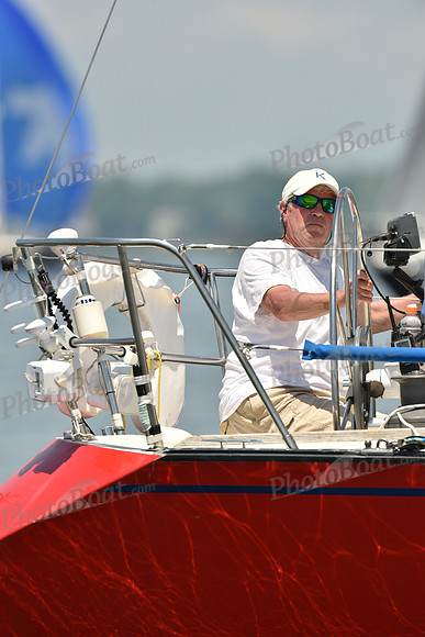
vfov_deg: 3.4
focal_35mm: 600
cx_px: 212
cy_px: 318
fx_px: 10618
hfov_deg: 2.3
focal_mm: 600
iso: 320
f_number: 7.1
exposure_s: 1/1600
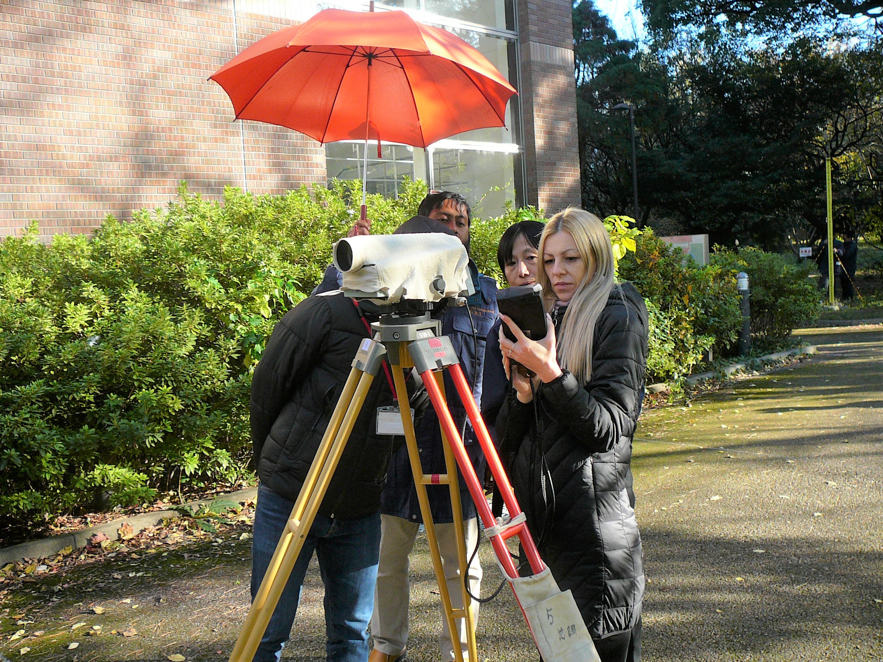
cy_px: 331
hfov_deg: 52.6
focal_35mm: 35
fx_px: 893
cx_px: 442
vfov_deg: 40.7
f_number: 2.8
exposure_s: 1/160
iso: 80
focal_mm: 5.2
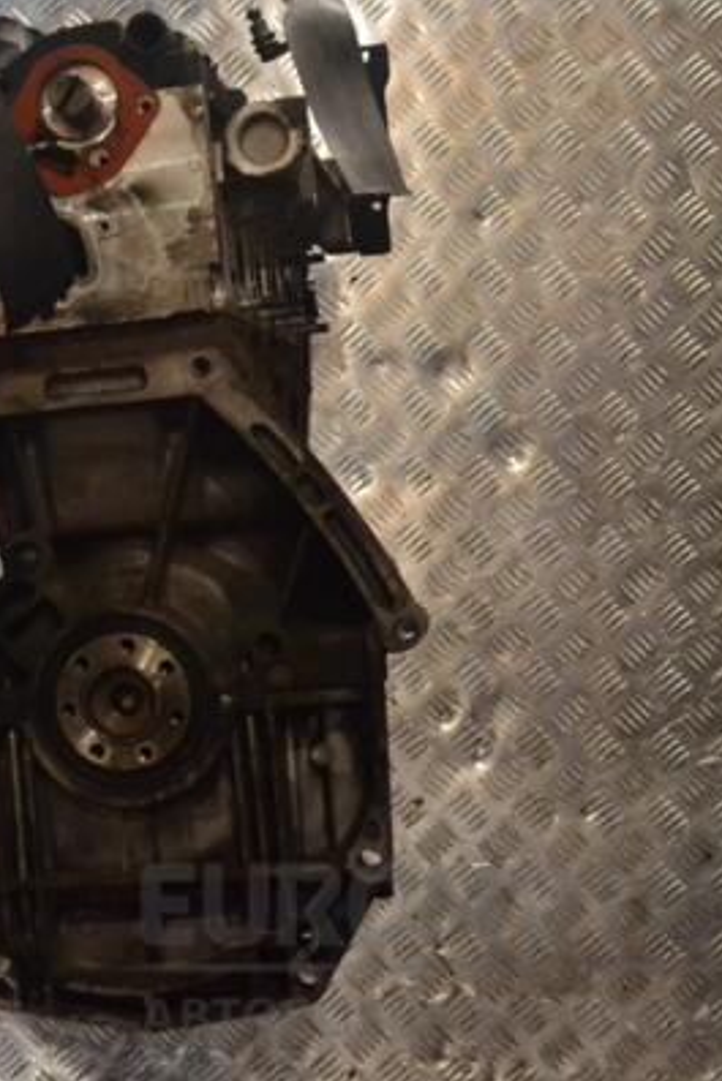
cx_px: 90
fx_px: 2044
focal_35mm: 68
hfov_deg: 19.7
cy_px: 542
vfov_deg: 29.6
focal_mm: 30
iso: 3200
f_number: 5.6
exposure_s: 1/125
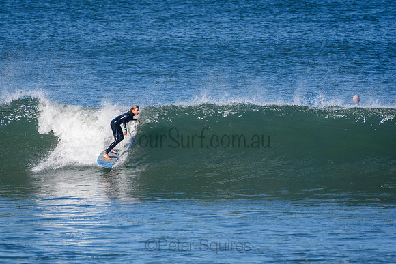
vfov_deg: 1.8
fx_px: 8252
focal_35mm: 750
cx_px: 198
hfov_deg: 2.7
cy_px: 132
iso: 400
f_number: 5.6
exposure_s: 1/2000
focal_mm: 500
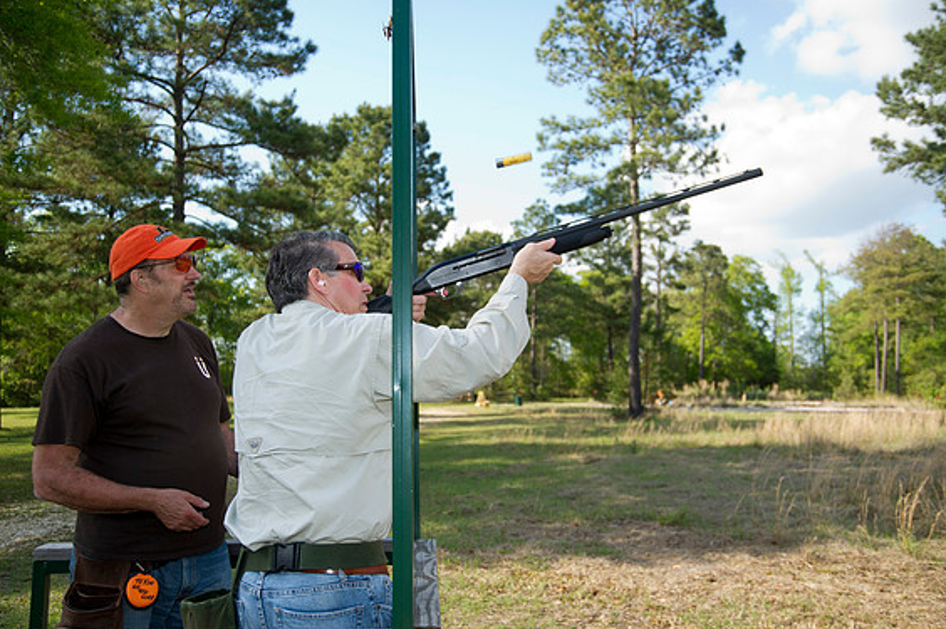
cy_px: 315
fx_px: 945
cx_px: 470
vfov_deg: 36.8
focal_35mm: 36
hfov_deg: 53.2
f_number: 5
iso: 100
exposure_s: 1/200
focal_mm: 35
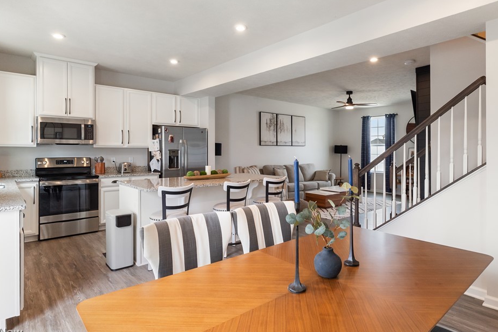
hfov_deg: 83.9
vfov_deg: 61.7
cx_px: 261
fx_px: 277
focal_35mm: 20
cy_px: 145
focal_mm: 17
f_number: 8
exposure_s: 1/60
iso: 2000
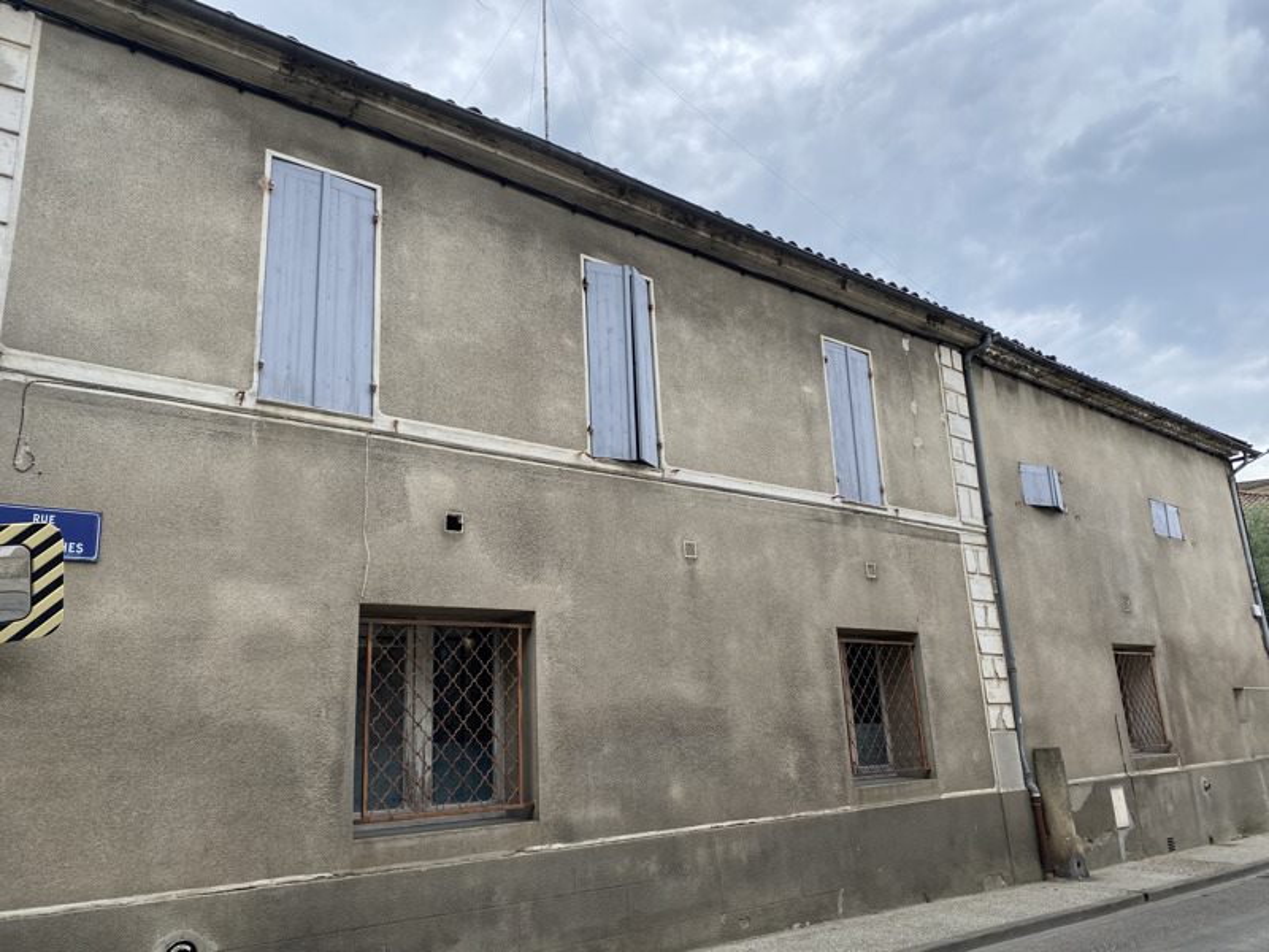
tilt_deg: +14.3
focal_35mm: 26
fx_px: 953
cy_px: 476
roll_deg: +3.5
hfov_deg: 67.3
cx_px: 634
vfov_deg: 53.1
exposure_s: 1/1082
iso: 32
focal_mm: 4.25
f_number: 1.8
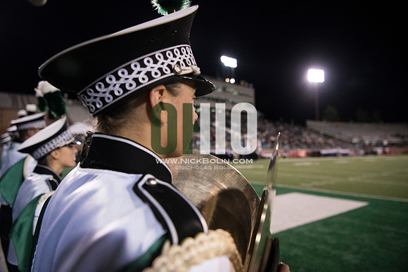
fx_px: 272
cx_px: 204
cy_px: 136
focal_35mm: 24
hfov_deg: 73.7
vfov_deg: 53.2
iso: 4000
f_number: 3.2
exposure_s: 1/1250
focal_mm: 24
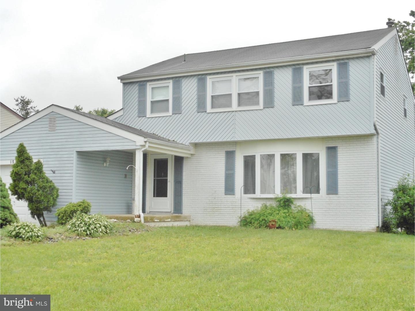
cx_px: 208
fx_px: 611
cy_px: 156
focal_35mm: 51
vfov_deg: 28.6
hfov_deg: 37.5
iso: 80
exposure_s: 1/80
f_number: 4.9
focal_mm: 9.1
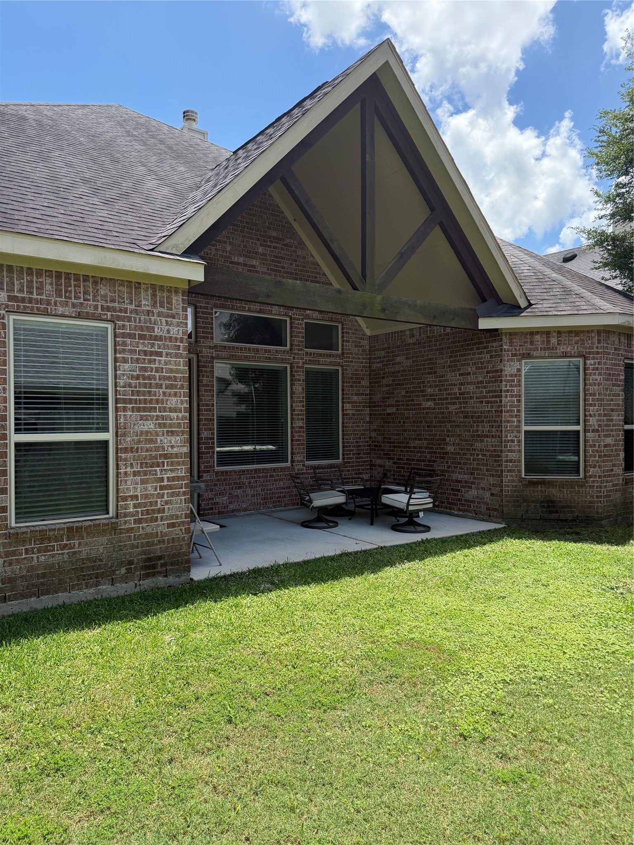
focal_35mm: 24
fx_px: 586
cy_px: 422
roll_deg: +0.0
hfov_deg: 56.8
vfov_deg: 71.6
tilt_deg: +3.1
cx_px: 317
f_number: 1.78
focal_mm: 6.76
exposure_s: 1/3145
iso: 100
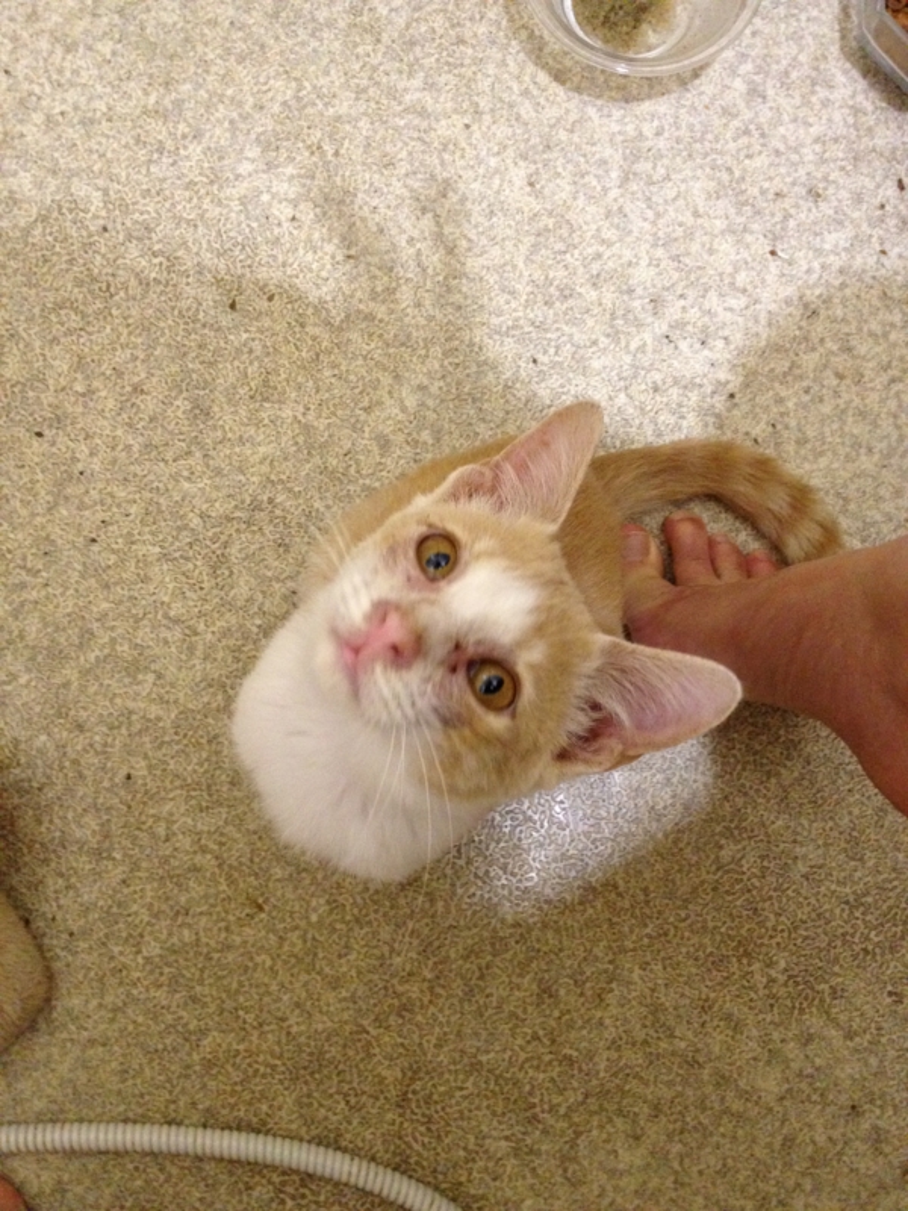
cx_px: 454
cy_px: 606
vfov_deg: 52.6
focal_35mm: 35
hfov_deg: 40.7
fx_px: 1224
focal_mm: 4.28
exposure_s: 1/17
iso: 400
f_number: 2.4
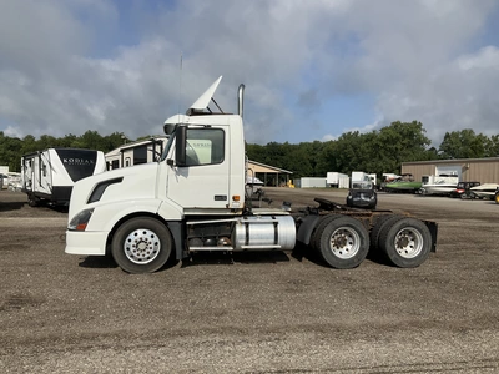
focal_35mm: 29
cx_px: 250
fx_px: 418
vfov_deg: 48.2
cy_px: 187
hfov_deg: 61.7
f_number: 1.8
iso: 25
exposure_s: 1/3322
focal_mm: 3
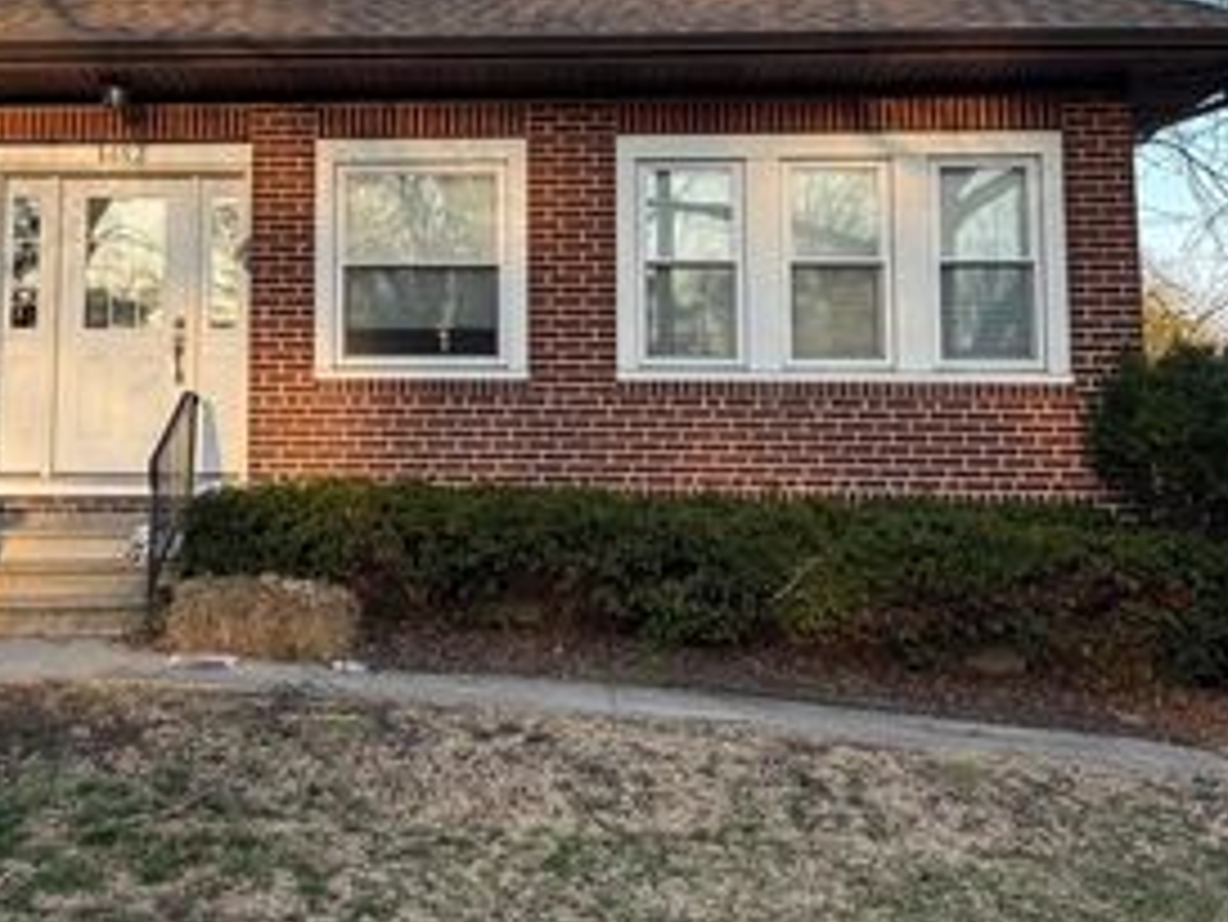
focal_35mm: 44
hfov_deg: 42.1
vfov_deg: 32.6
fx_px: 1562
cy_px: 299
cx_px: 373
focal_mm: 6.76
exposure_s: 1/868
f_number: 1.78
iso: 80
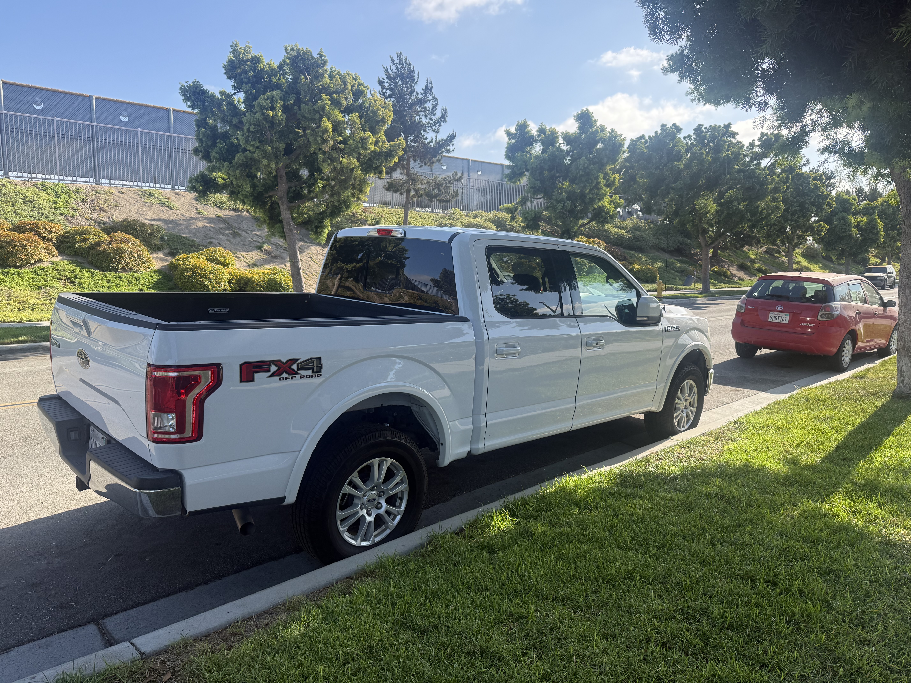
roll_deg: -0.1
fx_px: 632
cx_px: 456
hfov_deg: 71.6
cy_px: 342
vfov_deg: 56.8
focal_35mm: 24
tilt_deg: -7.0
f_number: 1.78
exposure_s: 1/1585
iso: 100
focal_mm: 6.76
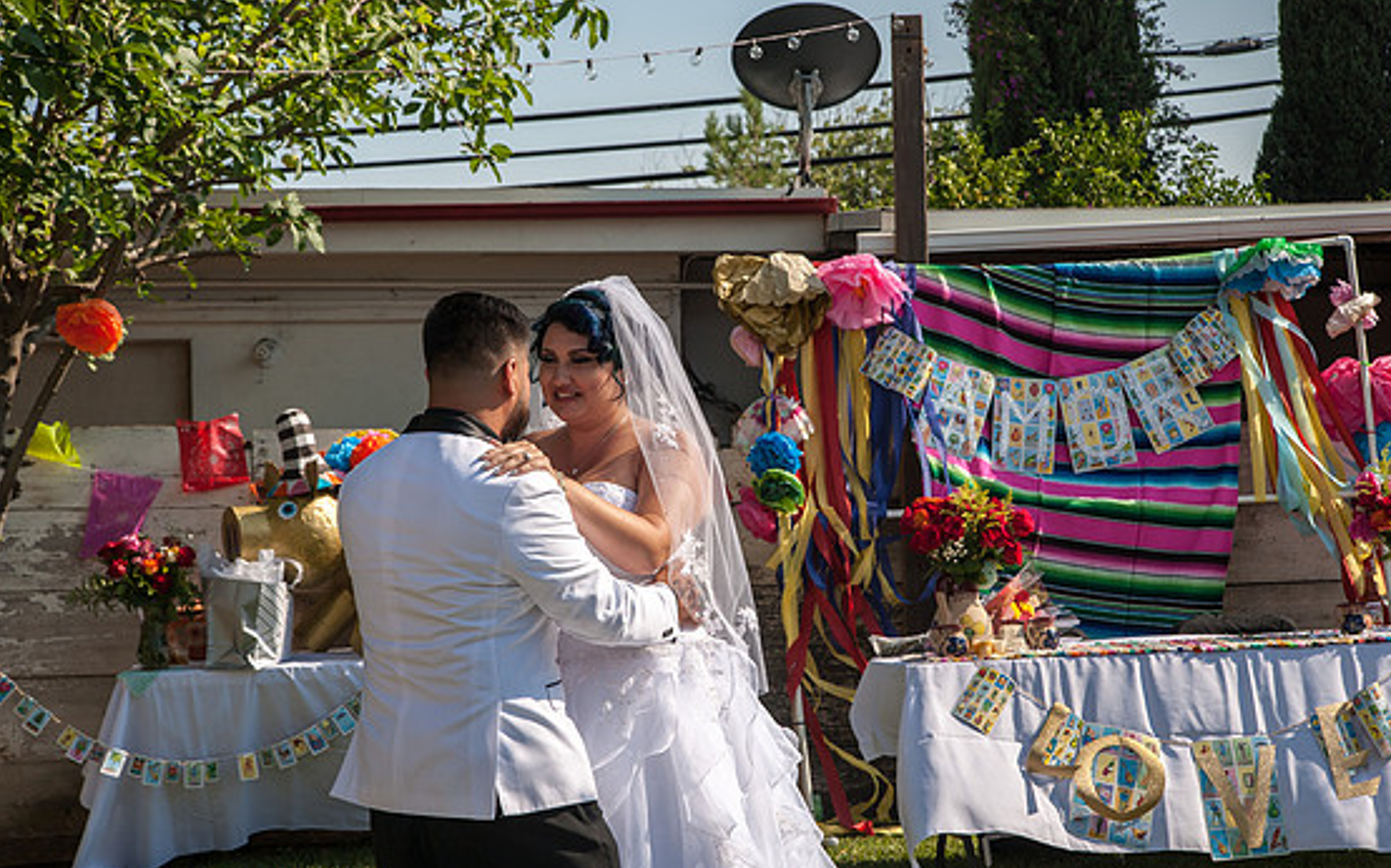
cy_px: 426
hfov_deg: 25.8
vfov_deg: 16.3
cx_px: 701
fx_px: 3032
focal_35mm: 80
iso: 200
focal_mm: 75
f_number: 11
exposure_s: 1/500
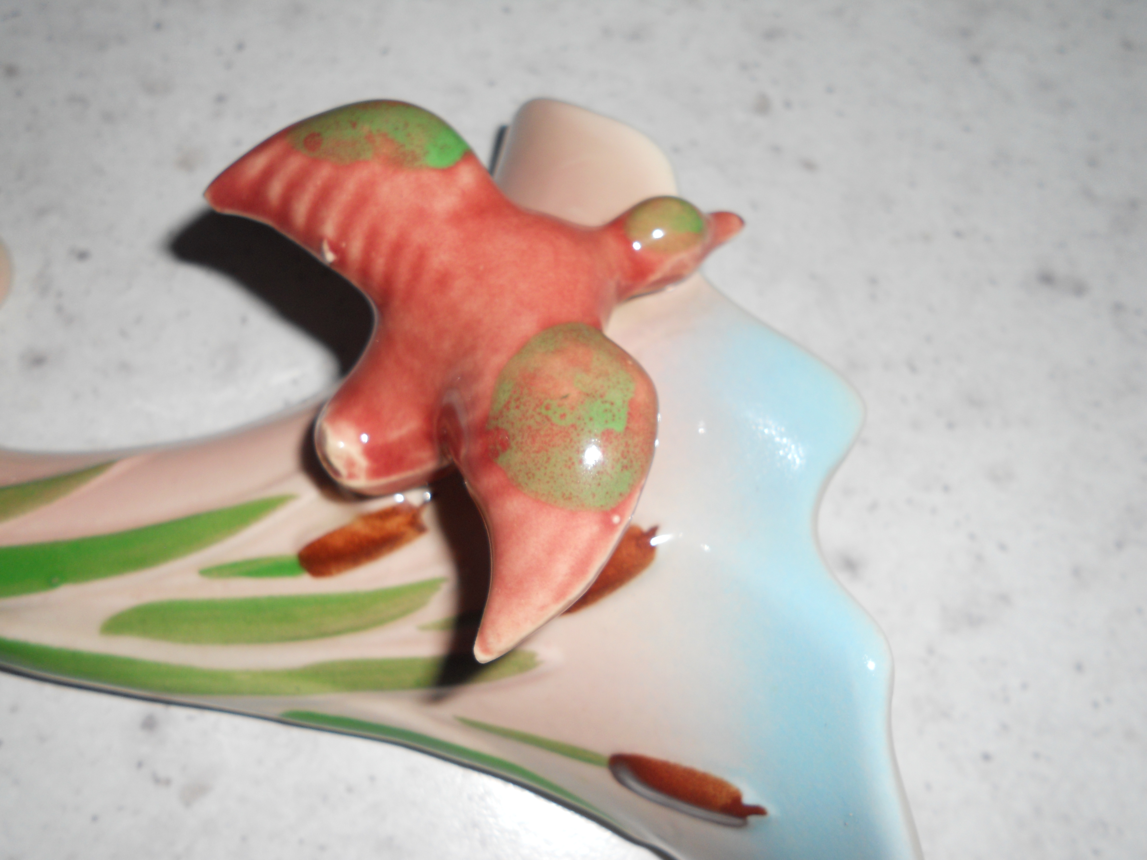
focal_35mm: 32
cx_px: 574
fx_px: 1060
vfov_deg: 44.2
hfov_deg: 56.8
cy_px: 430
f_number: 8.8
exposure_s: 1/25
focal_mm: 5.8
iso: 80
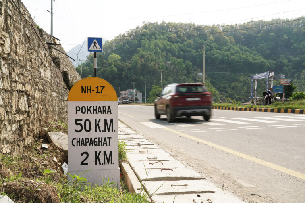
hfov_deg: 55.8
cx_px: 152
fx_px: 288
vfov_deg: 38.9
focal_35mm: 34
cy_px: 102
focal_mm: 34
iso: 200
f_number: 22
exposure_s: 1/20
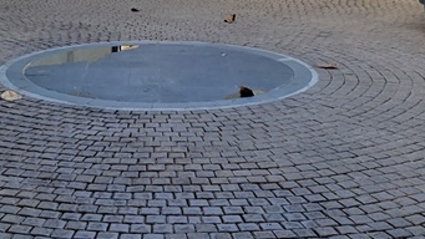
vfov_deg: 13.2
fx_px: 936
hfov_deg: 25.5
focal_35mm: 83
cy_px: -185
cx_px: 146
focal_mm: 5.4
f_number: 1.8
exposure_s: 1/192
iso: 40
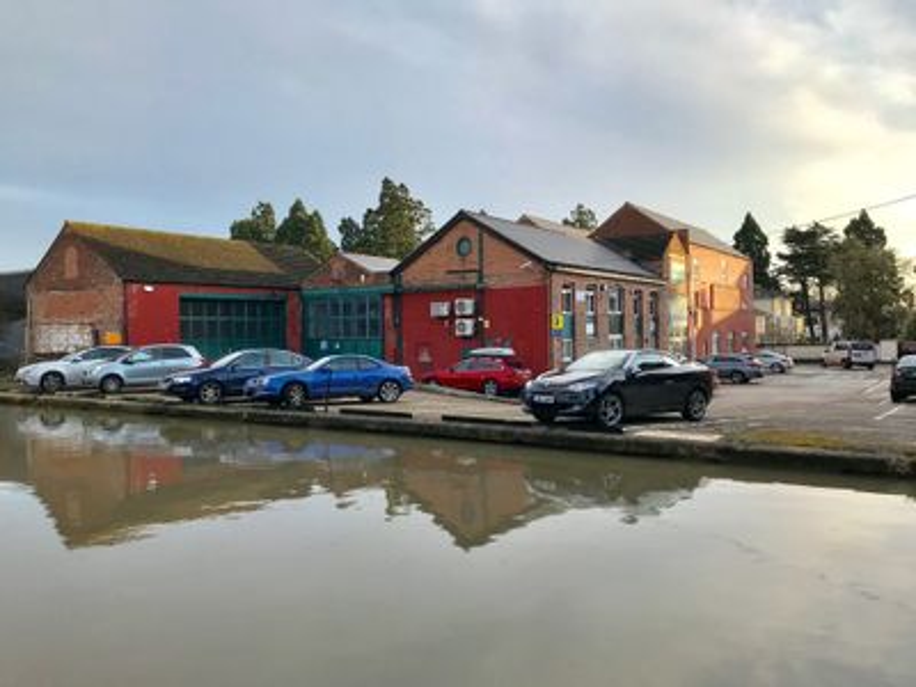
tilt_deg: +0.0
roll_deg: +0.9
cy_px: 344
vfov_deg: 49.7
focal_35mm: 28
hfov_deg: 63.4
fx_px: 741
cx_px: 458
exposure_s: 1/748
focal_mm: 3.99
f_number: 1.8
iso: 20
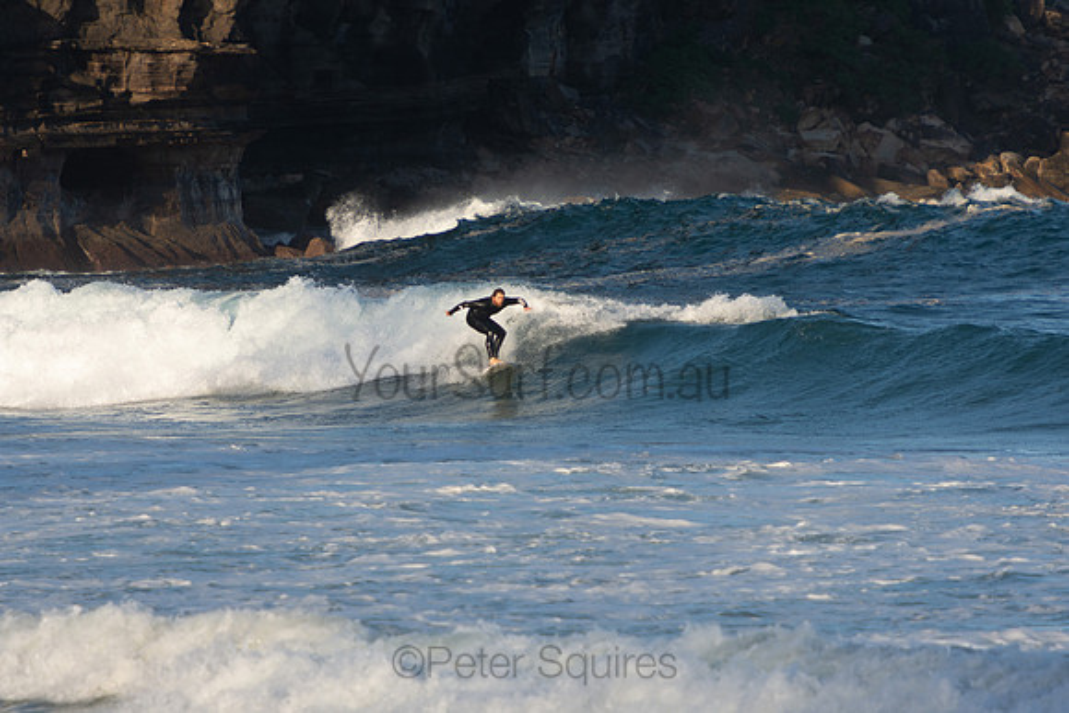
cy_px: 356
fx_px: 14256
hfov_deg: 4.3
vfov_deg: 2.9
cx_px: 534
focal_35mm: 480
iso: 220
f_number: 5.6
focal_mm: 320
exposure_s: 1/800
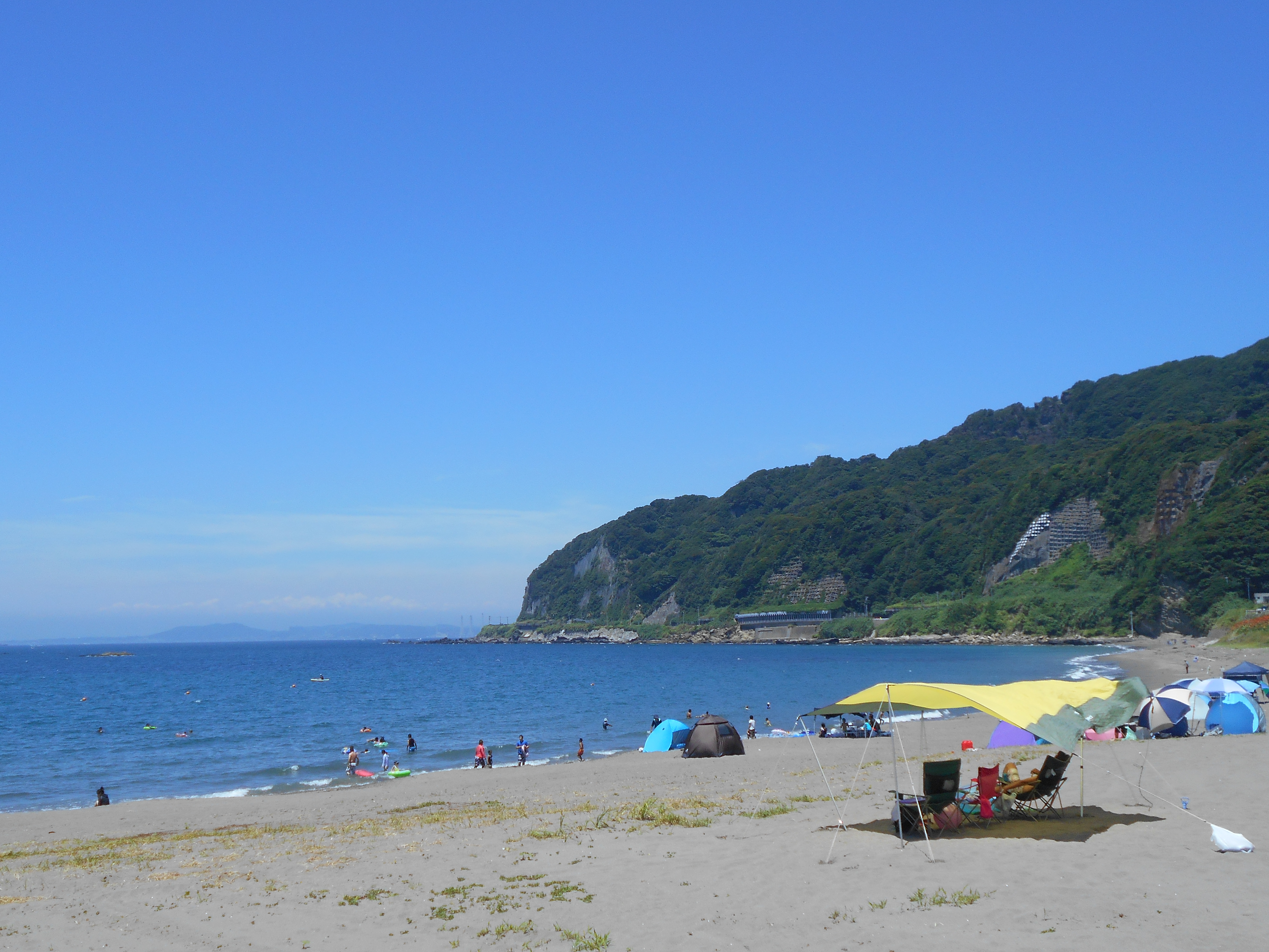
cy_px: 478
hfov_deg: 45.8
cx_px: 605
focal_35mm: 41
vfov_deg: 35.1
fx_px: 1503
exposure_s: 1/1000
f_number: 3.9
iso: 80
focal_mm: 6.7
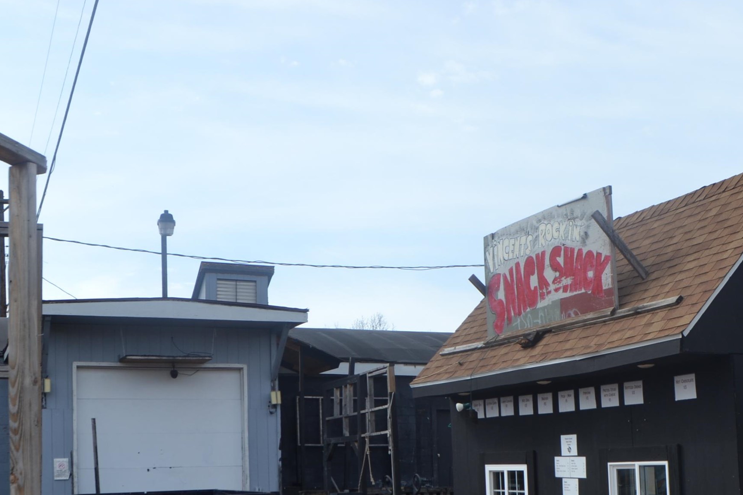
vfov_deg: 27.4
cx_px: 367
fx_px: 991
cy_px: 405
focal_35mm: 48
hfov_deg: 41.1
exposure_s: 1/200
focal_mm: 18
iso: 100
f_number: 7.1
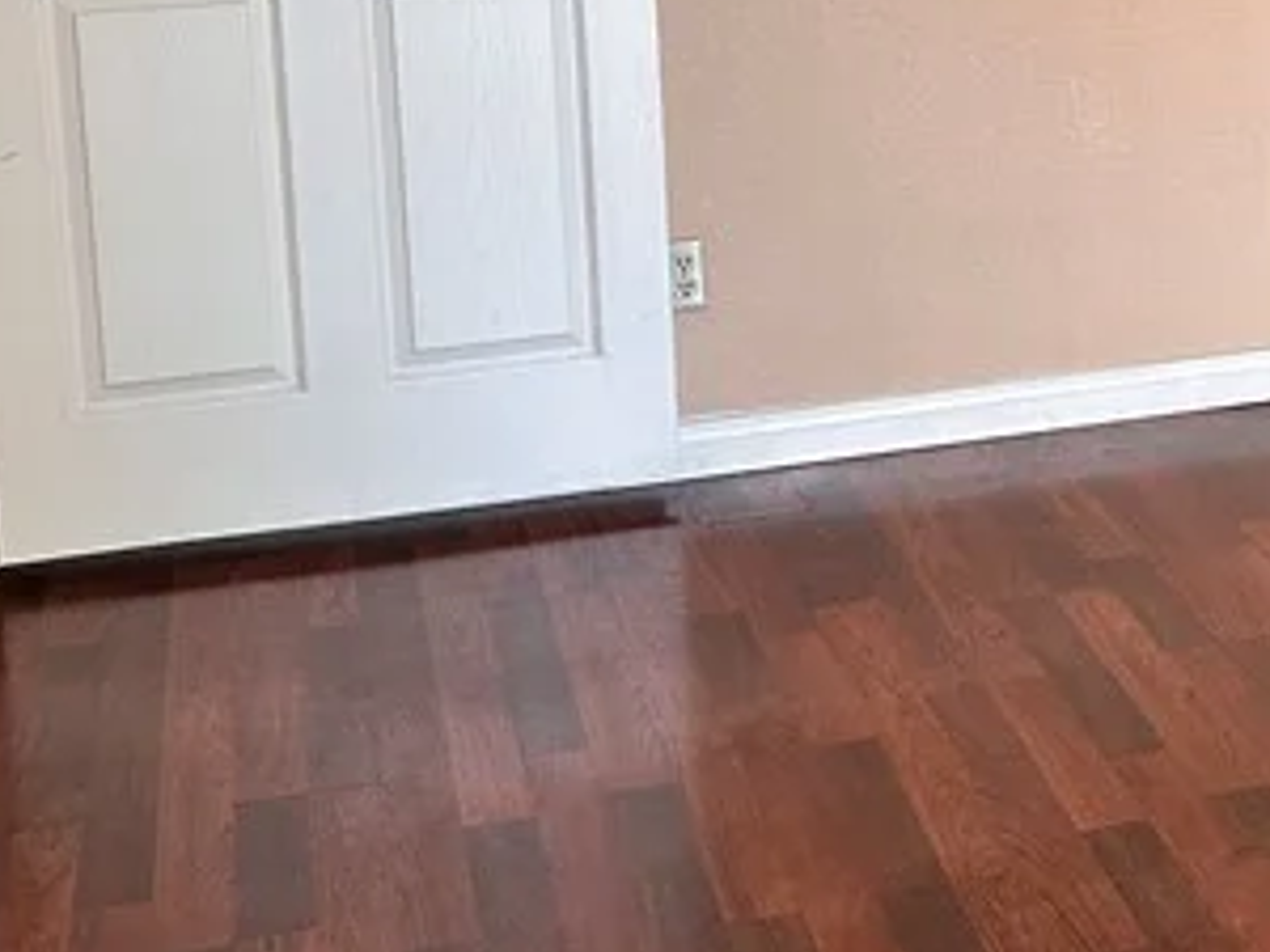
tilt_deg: -6.9
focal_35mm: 82
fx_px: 3008
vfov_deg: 17.6
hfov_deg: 21.7
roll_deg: -0.3
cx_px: 1613
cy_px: 21
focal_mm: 6.86
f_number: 1.78
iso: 160
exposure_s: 1/121
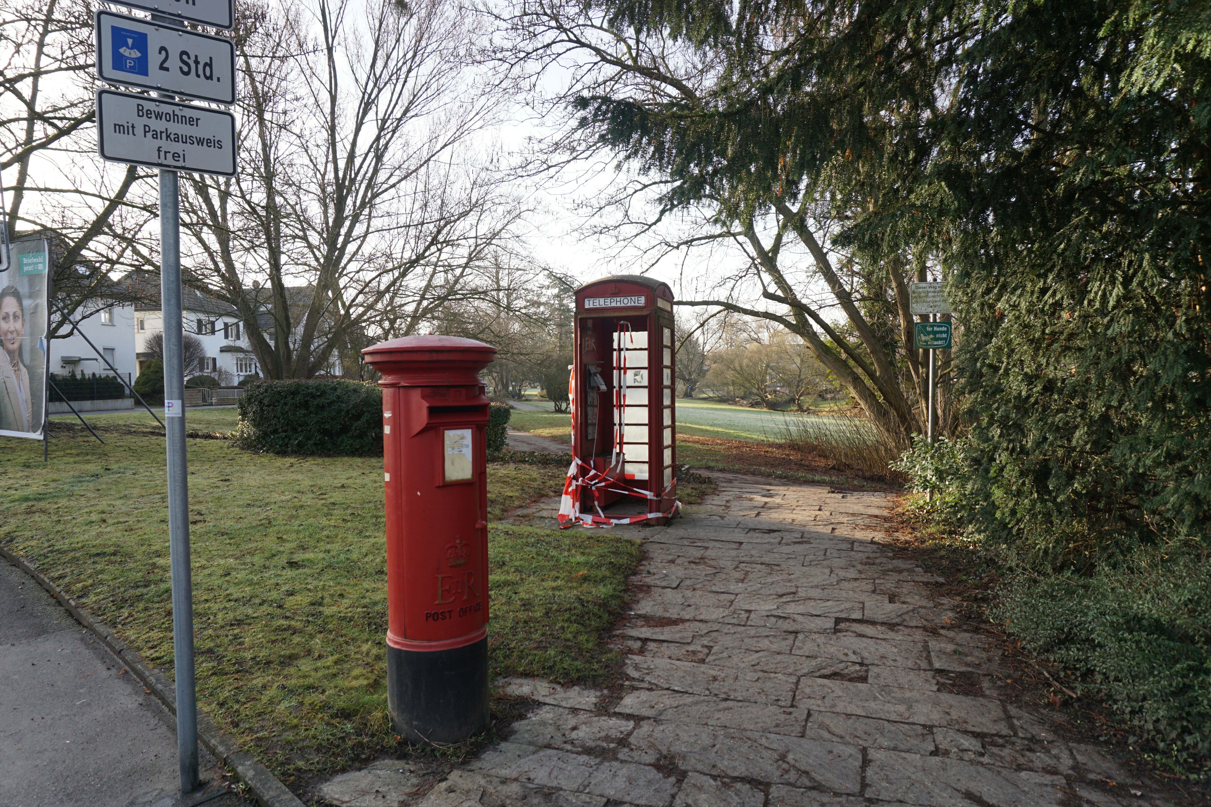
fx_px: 807
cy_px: 404
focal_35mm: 24
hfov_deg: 73.7
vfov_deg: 53.1
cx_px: 606
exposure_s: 1/80
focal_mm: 16
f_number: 6.3
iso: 100
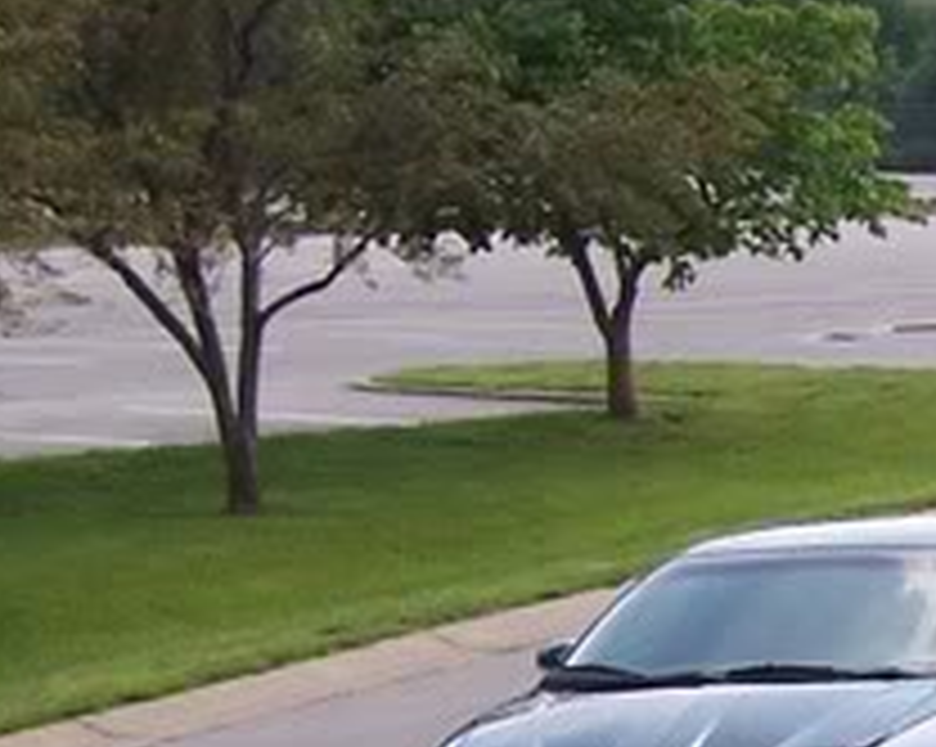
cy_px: 932
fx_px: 4373
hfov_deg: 11.2
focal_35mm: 158
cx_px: 1768
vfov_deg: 9.6
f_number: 5.6
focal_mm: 7
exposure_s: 1/250
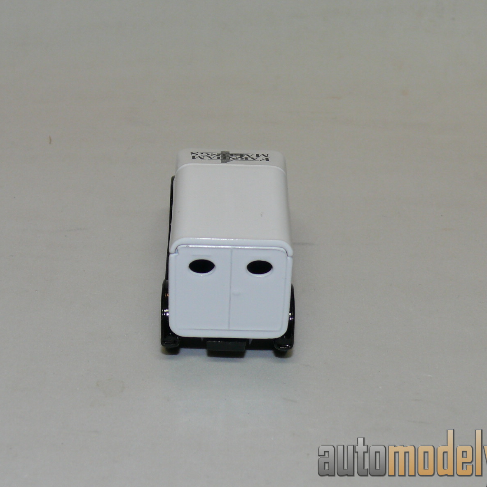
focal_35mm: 73
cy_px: 245
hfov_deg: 23.7
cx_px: 223
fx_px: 1162
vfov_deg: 23.7
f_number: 4
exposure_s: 1/30
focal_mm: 10.2
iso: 100
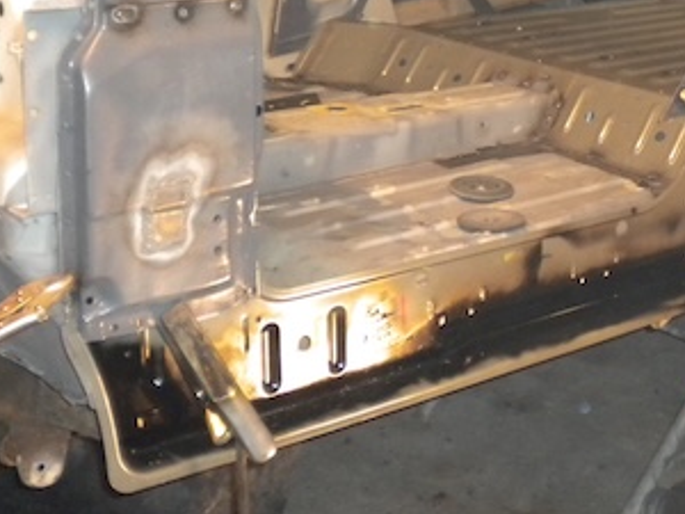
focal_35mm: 70
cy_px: 87
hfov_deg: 27.4
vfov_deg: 20.7
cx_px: 521
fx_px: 1385
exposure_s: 1/30
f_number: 3.1
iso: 400
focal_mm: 6.3
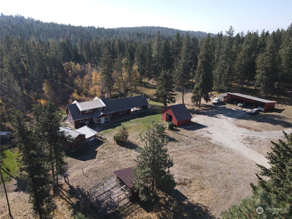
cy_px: 110
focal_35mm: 24
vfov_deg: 56.8
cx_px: 146
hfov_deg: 71.6
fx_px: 202
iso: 100
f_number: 2.8
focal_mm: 4.5
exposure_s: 1/400
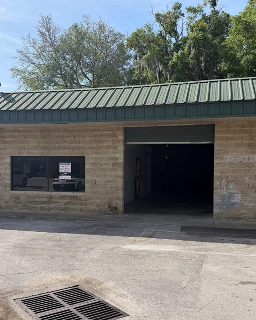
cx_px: 124
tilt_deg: +0.4
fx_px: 331
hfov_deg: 42.2
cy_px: 173
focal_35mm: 35
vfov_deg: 51.5
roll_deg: -0.2
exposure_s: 1/4405
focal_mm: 6.76
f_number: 1.78
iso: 100
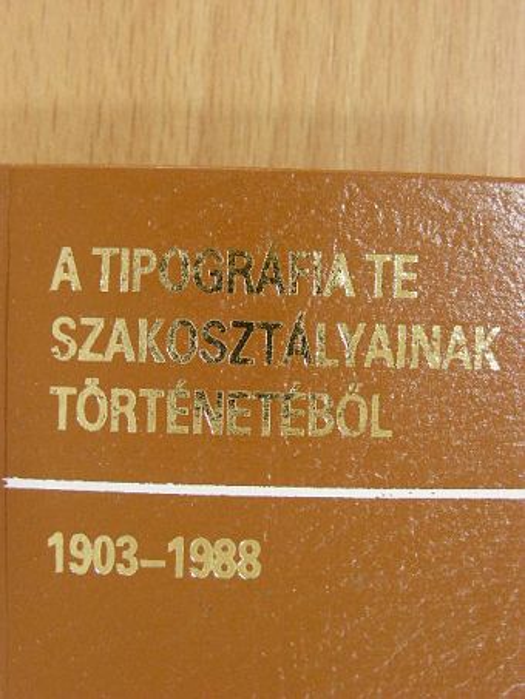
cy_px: 350
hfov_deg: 25.2
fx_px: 1172
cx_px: 262
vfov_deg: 33.2
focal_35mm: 58
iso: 200
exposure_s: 1/14
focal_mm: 9.7
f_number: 3.5
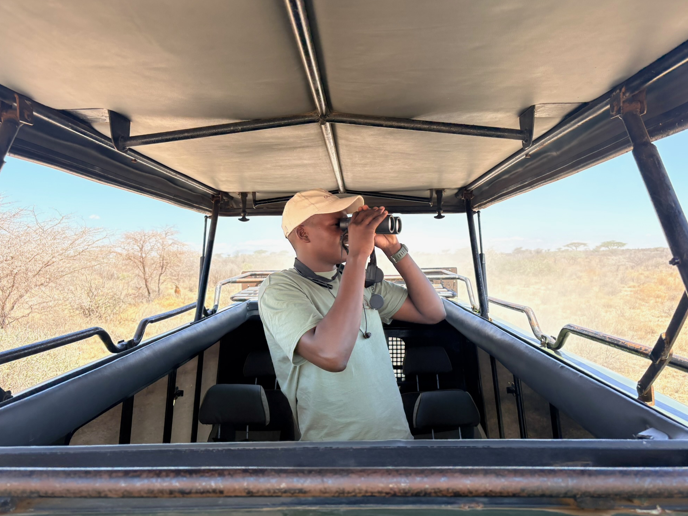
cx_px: 350
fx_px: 537
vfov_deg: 51.4
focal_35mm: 27
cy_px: 263
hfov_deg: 65.3
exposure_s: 1/1135
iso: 64
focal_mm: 5.96
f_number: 1.6
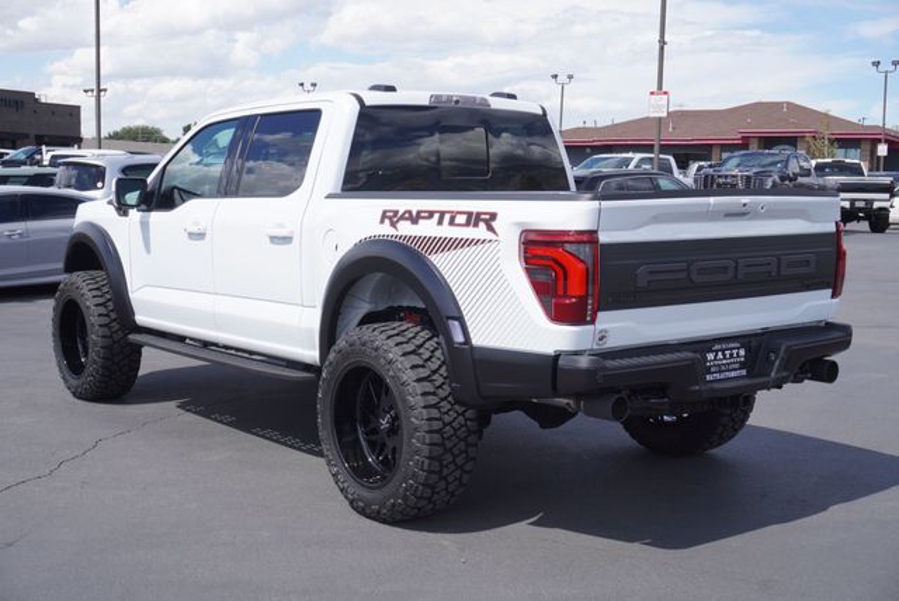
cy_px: 300
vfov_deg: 29.0
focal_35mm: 46
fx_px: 1162
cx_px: 450
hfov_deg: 42.3
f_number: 9
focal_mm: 31
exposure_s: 1/200
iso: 100
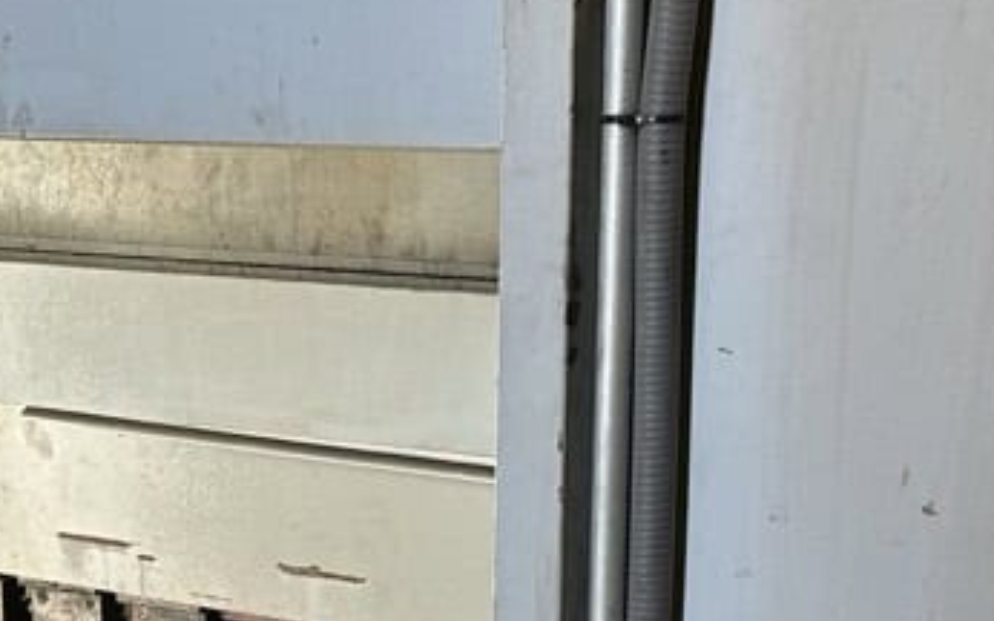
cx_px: 302
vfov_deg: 12.5
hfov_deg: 20.3
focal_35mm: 102
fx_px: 2762
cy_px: 739
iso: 64
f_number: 1.5
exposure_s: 1/120
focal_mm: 5.7
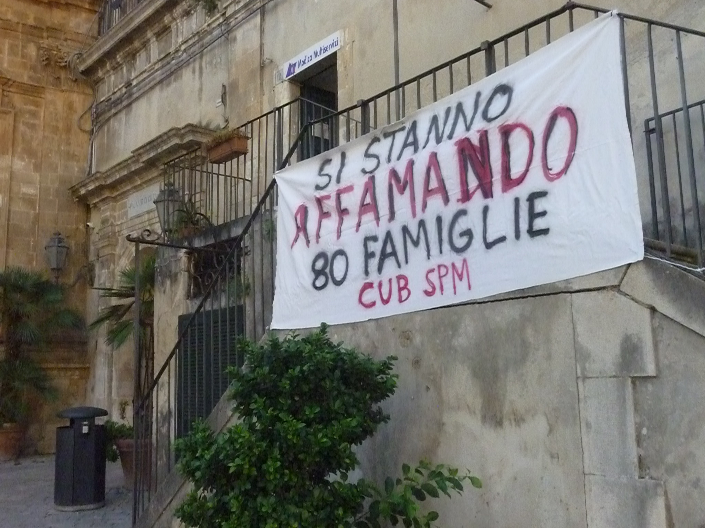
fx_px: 672
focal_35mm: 33
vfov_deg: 42.9
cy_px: 264
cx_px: 352
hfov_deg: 55.4
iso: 1600
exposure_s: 1/250
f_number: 11
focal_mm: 5.9
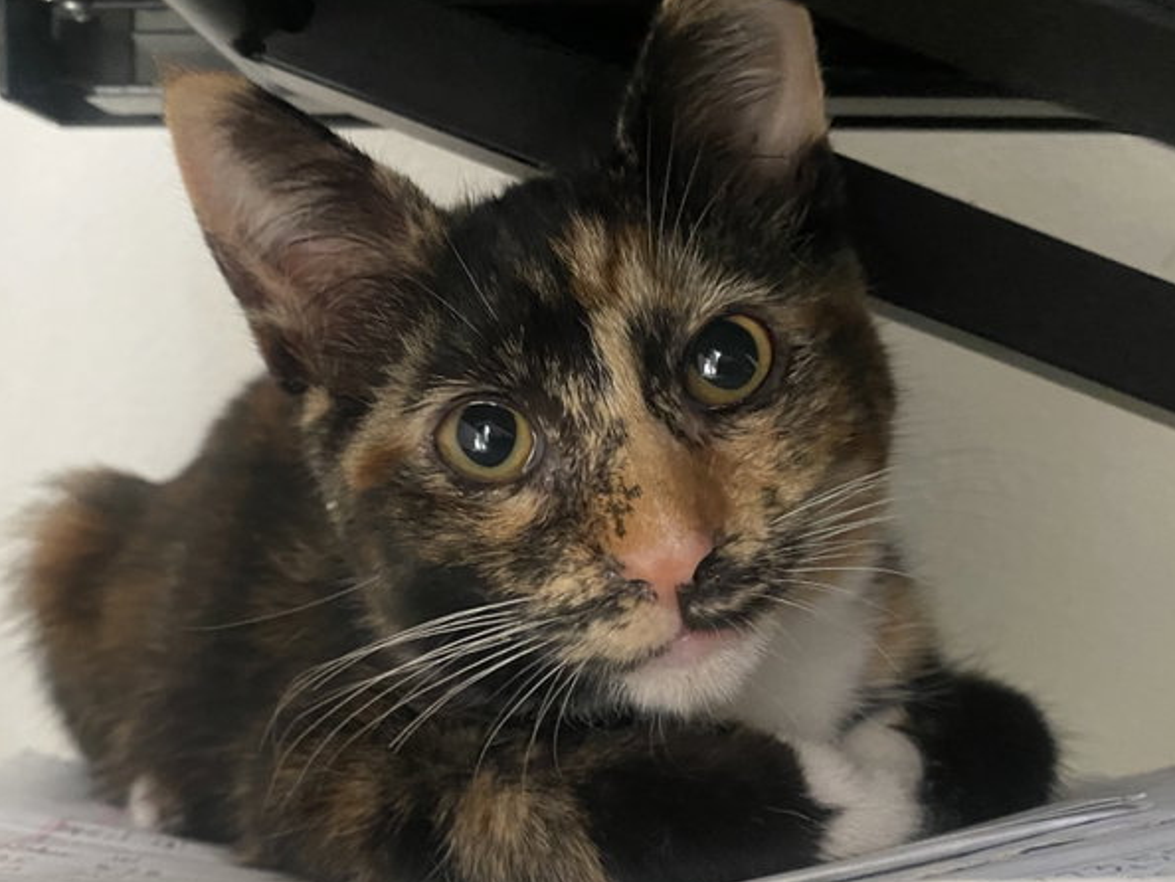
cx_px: 562
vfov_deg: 40.6
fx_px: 1189
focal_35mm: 35
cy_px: 506
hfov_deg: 52.6
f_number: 1.8
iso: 800
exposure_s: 1/30
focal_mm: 4.25
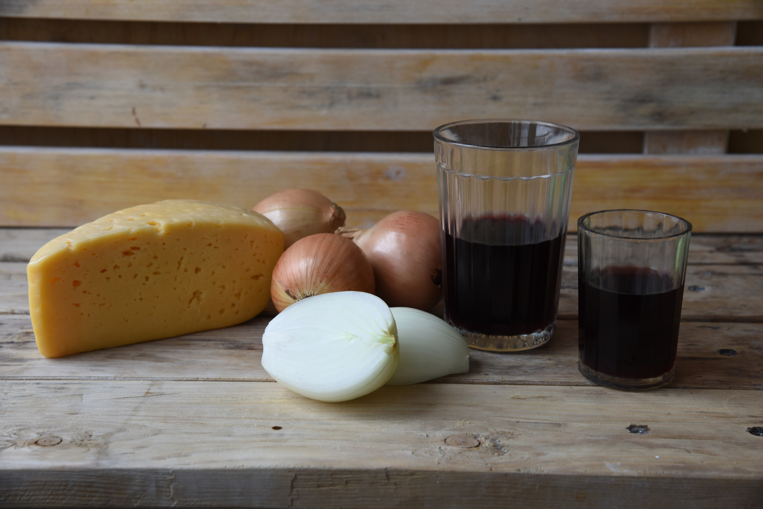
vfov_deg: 18.2
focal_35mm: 75
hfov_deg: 27.0
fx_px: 1590
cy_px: 254
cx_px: 382
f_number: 8
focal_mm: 75
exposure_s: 1/10
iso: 160
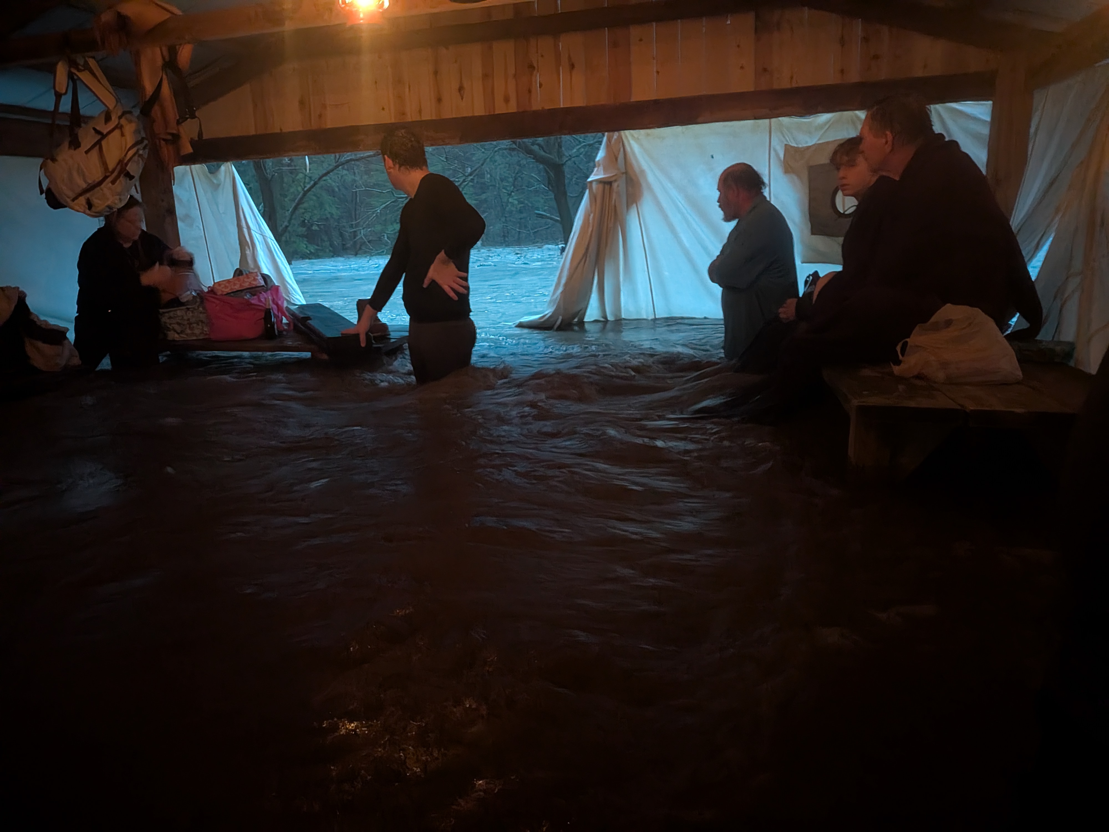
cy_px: 416
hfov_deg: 71.6
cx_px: 554
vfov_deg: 56.8
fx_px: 769
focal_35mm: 24
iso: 1973
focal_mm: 4.53
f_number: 1.7
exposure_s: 1/14.9
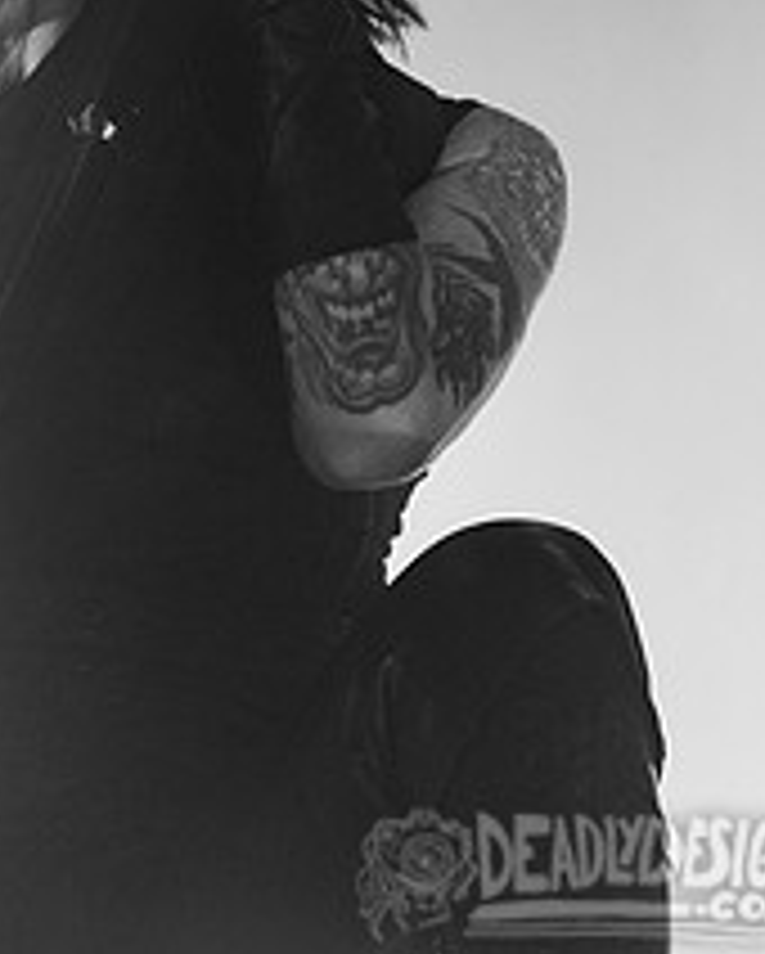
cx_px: 131
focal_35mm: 191
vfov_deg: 9.9
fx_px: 5398
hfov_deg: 8.1
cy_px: -211
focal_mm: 55
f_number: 4
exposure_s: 1/500
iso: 1250
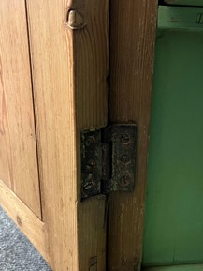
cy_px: 148
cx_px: 110
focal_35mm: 36
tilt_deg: -19.9
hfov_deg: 39.7
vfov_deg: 51.3
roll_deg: +0.4
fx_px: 281
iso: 640
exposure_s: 1/25
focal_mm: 5.1
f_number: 1.6
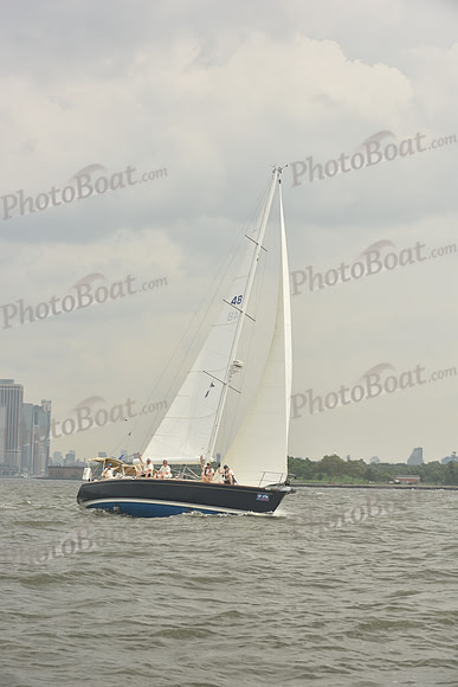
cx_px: 229
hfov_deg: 19.5
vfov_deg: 28.8
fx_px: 1335
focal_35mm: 70
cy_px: 344
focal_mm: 70
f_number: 8
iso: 250
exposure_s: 1/800
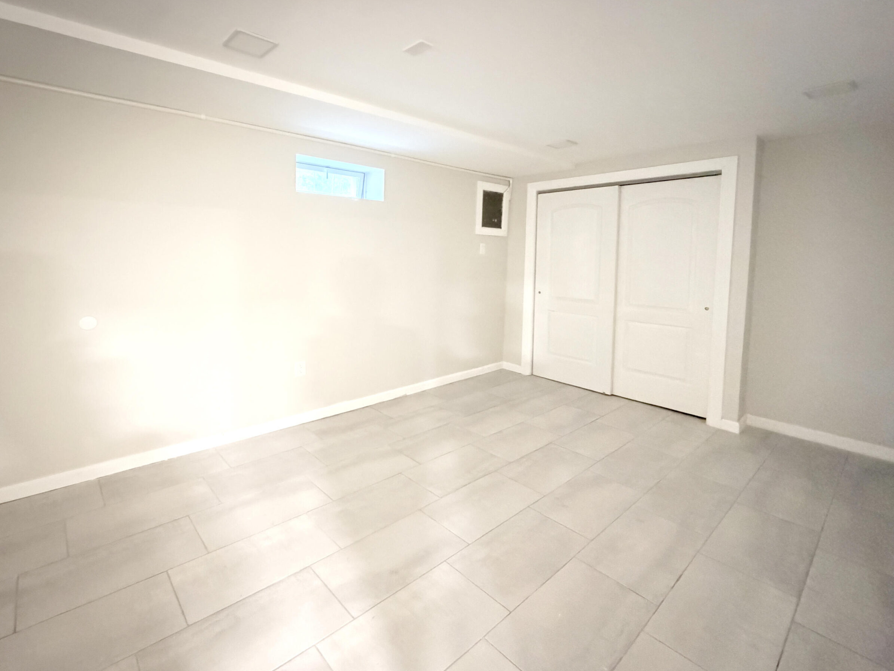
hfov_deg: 98.0
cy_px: 358
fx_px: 387
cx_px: 419
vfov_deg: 81.6
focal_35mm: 15
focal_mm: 2.22
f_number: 2.2
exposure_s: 1/15
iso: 3200
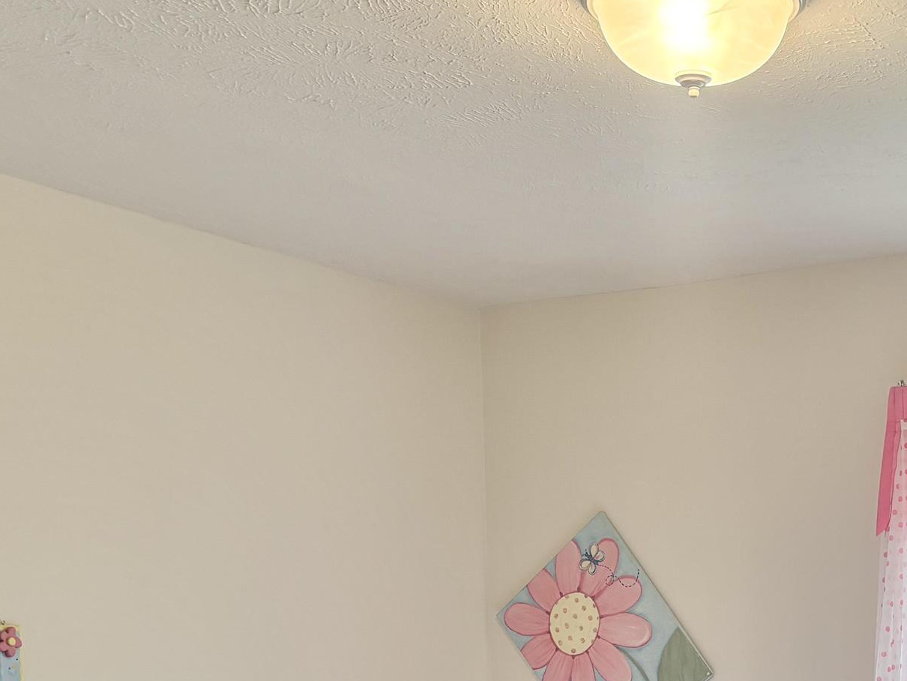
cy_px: 794
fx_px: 1730
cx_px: 763
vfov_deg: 20.9
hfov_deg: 28.6
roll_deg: +1.0
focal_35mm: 66
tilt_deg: -4.9
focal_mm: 5.96
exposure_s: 1/164
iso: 64
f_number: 1.6
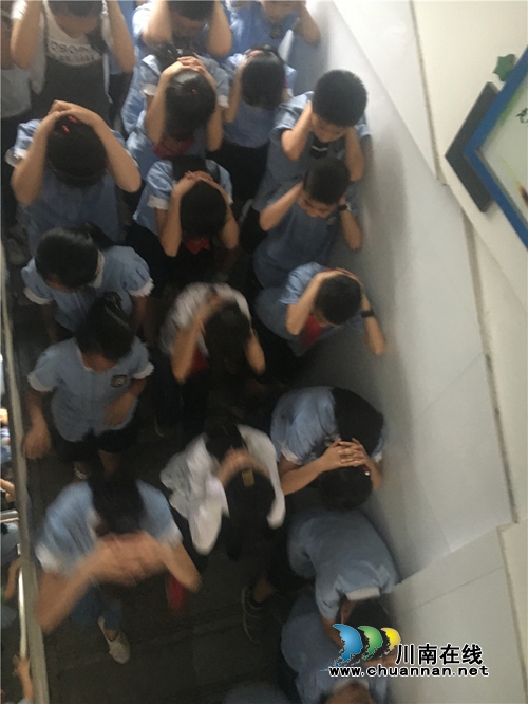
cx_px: 264
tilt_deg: -51.9
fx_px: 589
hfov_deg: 48.3
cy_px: 352
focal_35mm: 29
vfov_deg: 61.6
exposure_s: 1/17
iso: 400
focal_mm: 4.15
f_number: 2.2
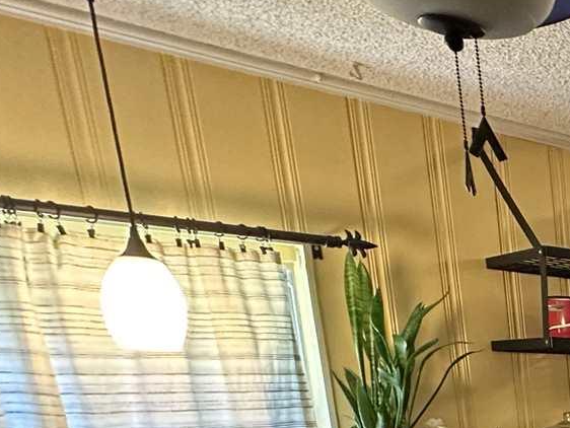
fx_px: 840
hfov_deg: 23.5
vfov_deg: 24.8
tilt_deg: -11.1
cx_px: 975
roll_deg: -0.4
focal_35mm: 51
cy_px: 556
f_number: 2.2
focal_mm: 2.22
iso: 500
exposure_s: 1/60
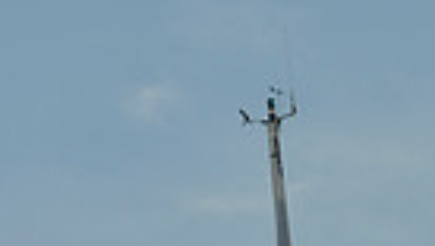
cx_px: 342
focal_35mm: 308
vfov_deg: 3.8
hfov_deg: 7.0
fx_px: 3557
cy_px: 785
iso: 280
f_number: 10
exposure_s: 1/1250
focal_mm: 70
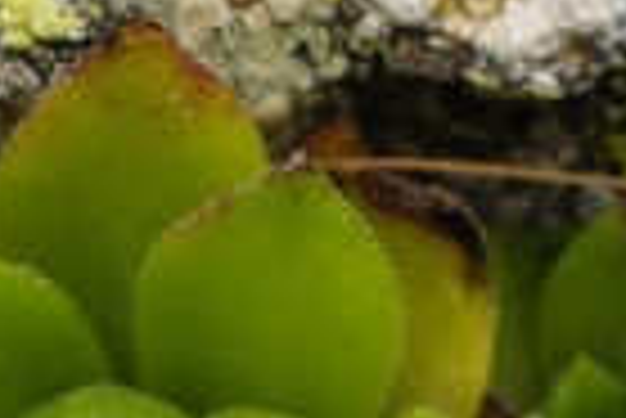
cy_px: 153
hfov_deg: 2.8
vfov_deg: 1.9
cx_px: 342
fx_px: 12792
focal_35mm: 735
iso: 200
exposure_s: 1/200
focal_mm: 85
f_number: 7.1
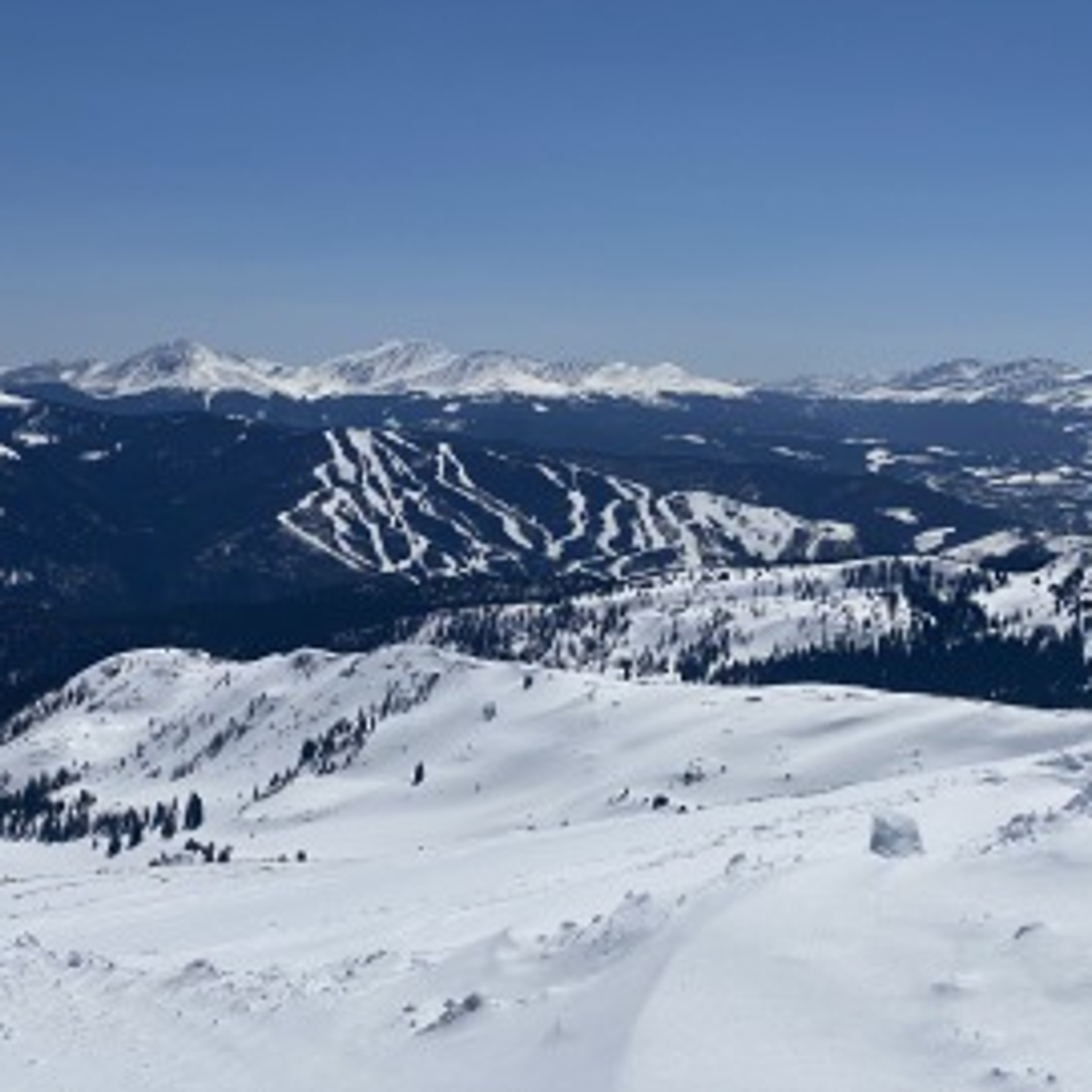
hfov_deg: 27.7
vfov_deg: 27.7
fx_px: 2213
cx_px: 633
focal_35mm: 62
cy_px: 544
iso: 25
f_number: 2
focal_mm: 6
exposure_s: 1/9524
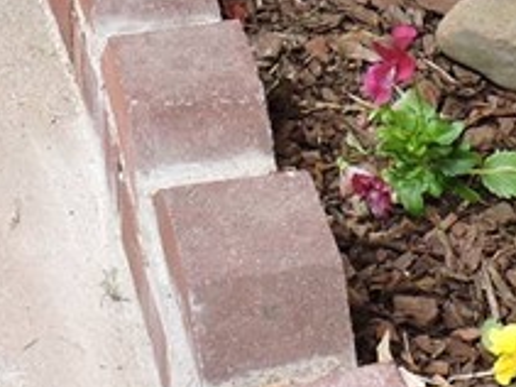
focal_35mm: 170
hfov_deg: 11.6
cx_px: 259
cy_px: -125
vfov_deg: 8.6
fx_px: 2533
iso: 100
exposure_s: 1/100
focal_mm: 6.2
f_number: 3.3
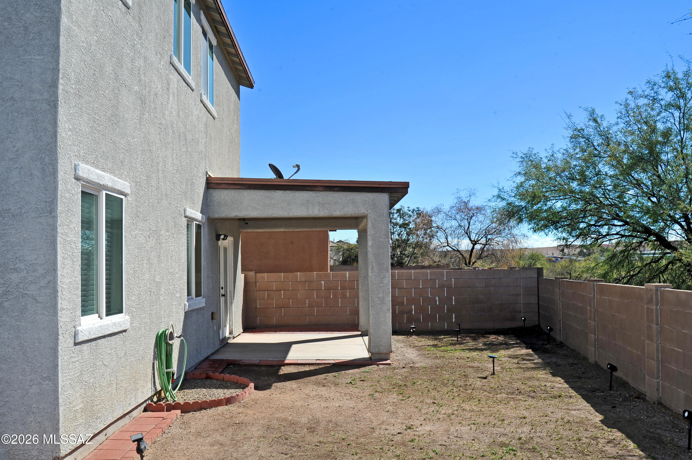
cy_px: 230
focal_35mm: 35
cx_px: 346
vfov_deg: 37.8
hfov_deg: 54.5
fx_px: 672
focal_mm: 35
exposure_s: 1/160
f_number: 13
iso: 200
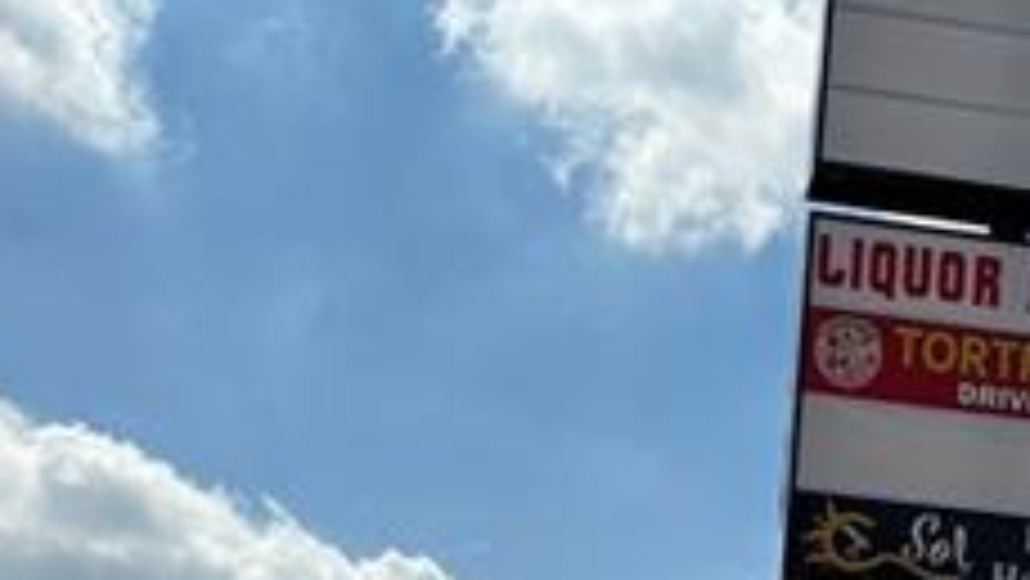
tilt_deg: +5.0
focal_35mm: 95
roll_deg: -3.4
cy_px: 953
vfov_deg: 12.0
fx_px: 2595
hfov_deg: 21.6
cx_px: 1030
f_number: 1.6
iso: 50
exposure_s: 1/8333
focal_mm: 5.96
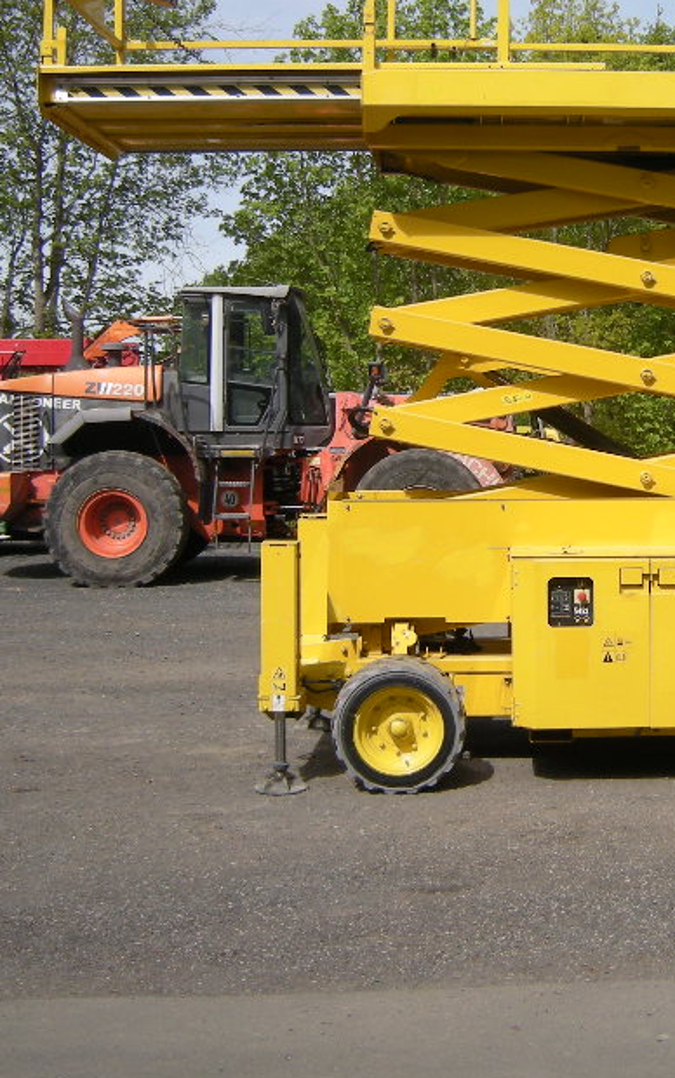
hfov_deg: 25.8
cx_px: 557
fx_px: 1441
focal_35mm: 49
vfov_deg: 40.8
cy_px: 419
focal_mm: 4.7
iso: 64
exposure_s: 1/313
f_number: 5.6
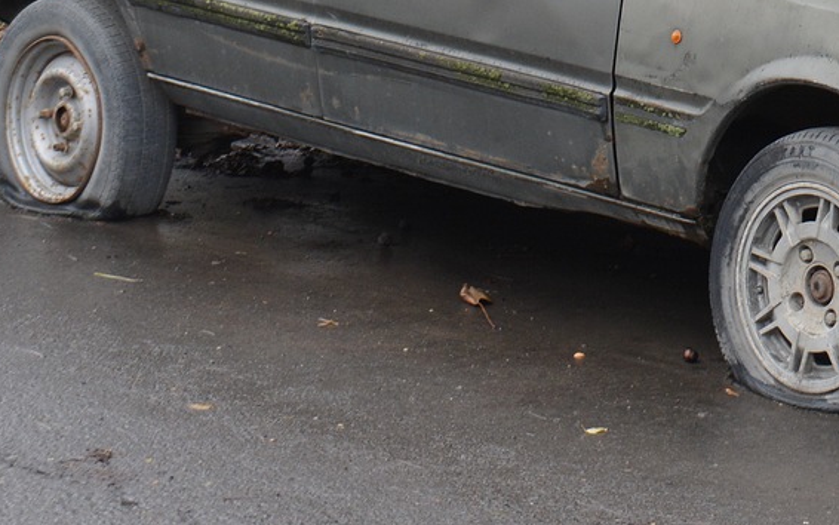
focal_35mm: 154
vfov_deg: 8.4
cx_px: 796
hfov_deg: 13.4
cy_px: -172
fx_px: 3522
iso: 400
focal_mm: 38
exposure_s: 1/125
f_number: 5.6
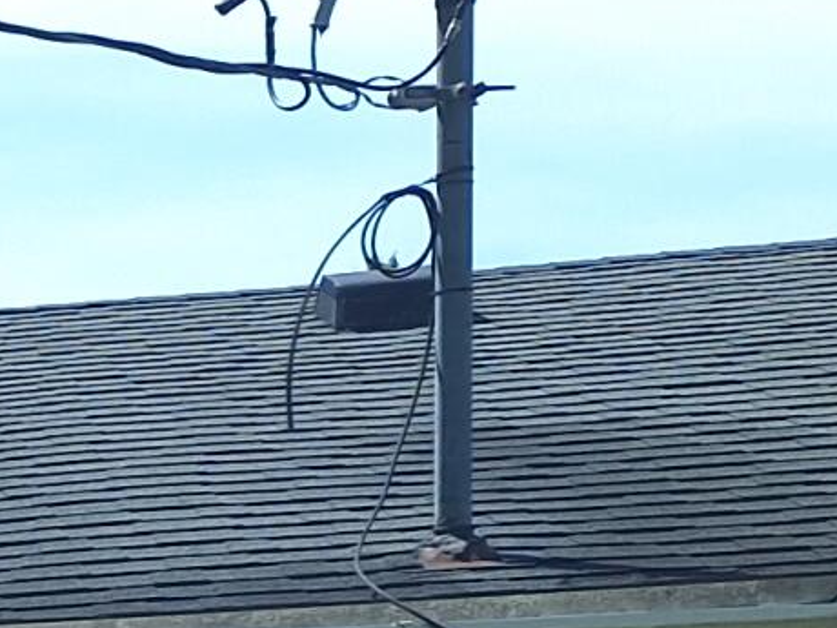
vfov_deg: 9.2
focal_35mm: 150
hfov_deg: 9.7
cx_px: -1772
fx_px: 3627
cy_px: 1325
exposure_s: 1/1328
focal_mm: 5.54
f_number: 1.8
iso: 40
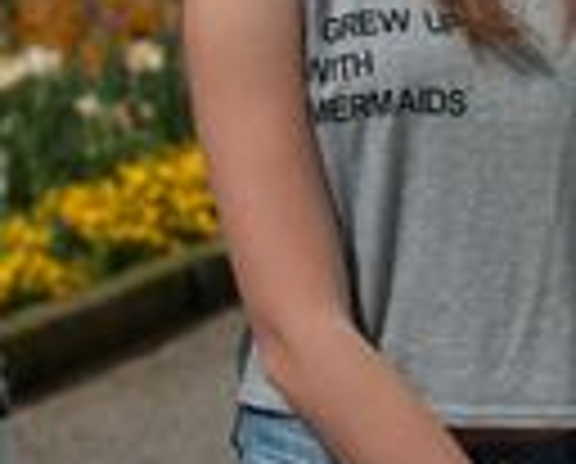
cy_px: -268
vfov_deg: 5.9
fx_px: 4477
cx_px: 648
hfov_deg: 7.3
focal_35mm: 262
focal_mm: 70
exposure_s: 1/3200
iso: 200
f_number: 5.6
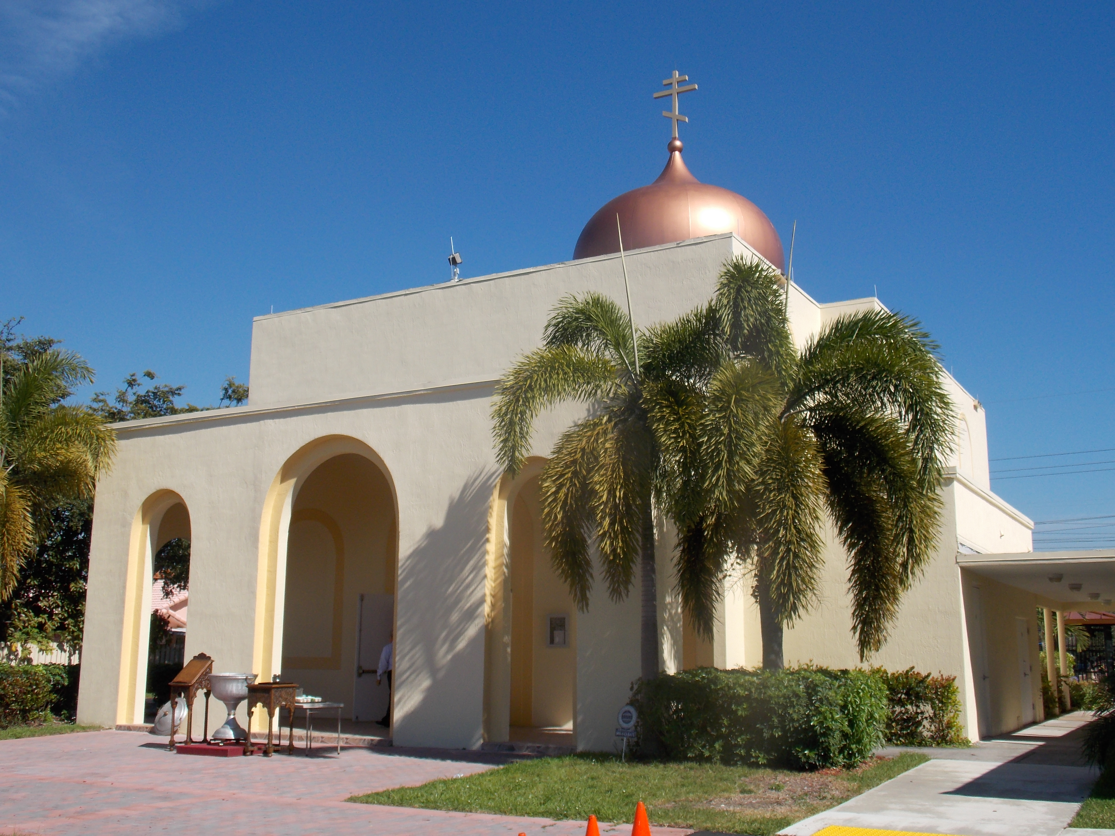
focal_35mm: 34
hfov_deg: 54.0
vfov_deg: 41.8
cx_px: 558
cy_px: 418
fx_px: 1095
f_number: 3.4
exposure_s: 1/1250
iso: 80
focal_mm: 6.1
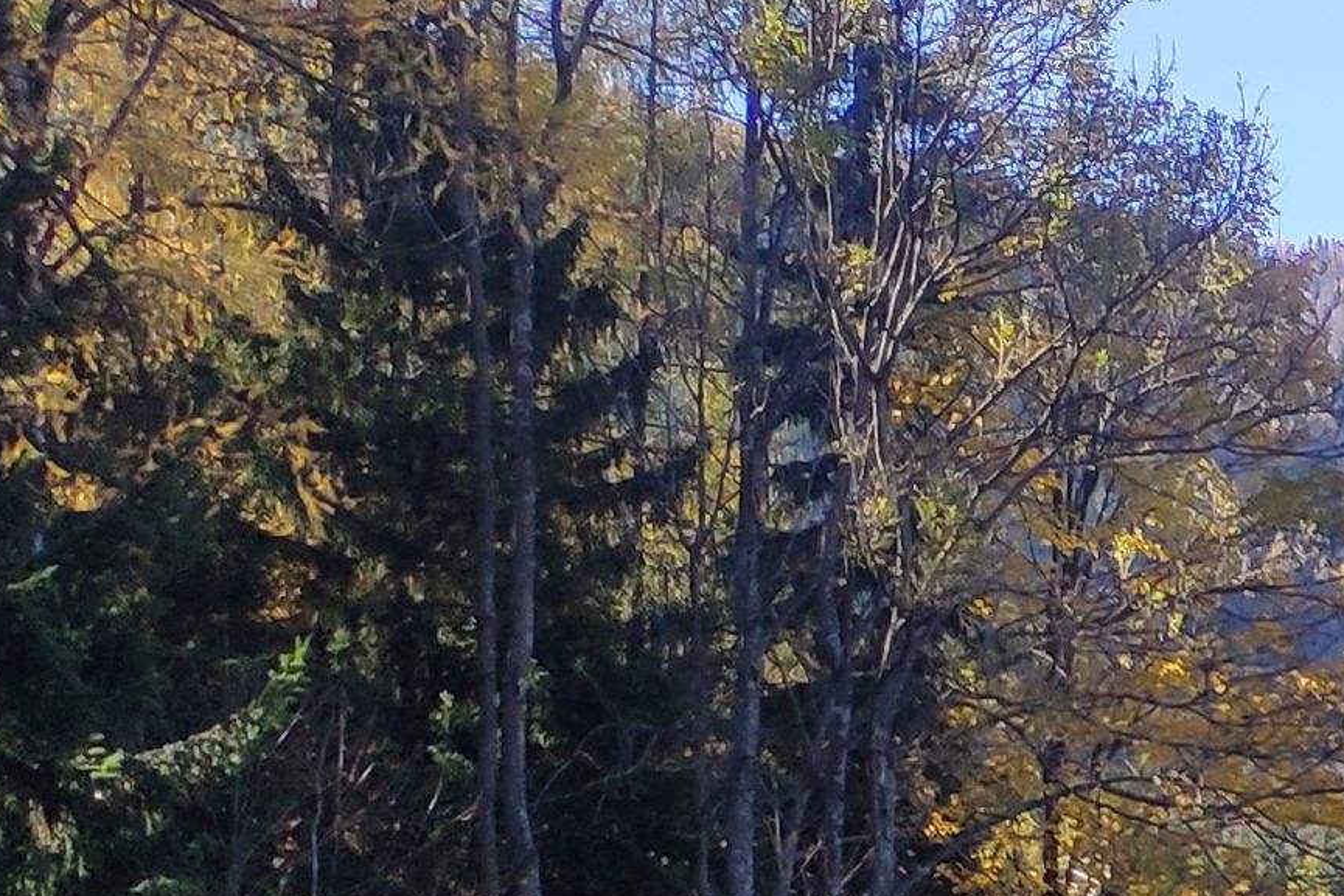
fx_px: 3771
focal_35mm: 101
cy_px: 1556
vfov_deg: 12.5
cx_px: 2613
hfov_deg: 16.1
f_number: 1.8
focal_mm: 4.22
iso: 100
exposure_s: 1/842
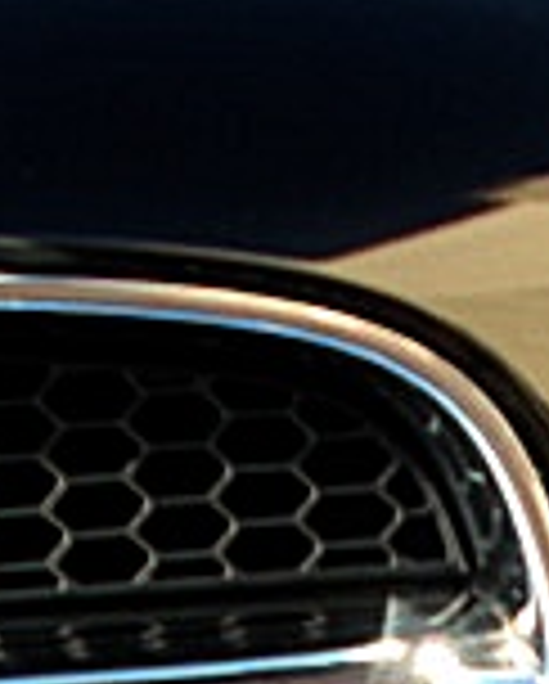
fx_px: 3000
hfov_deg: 10.2
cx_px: 760
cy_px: 1048
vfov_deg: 12.3
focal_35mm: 148
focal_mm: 6.3
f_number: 2.8
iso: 50
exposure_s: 1/125
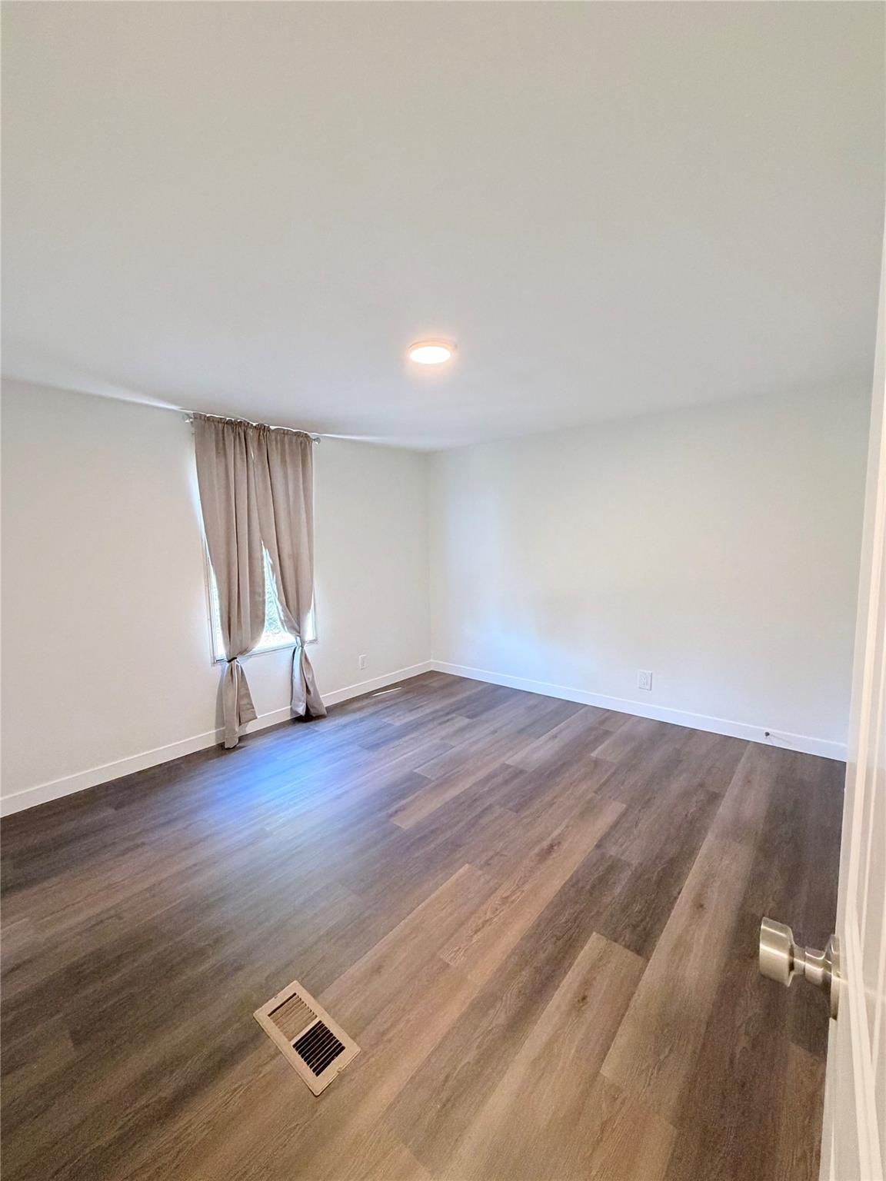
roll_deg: +0.7
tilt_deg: -6.7
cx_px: 443
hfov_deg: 85.7
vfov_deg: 102.1
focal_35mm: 14
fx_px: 478
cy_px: 590
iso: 500
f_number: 2.2
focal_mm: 2.22
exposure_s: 1/60
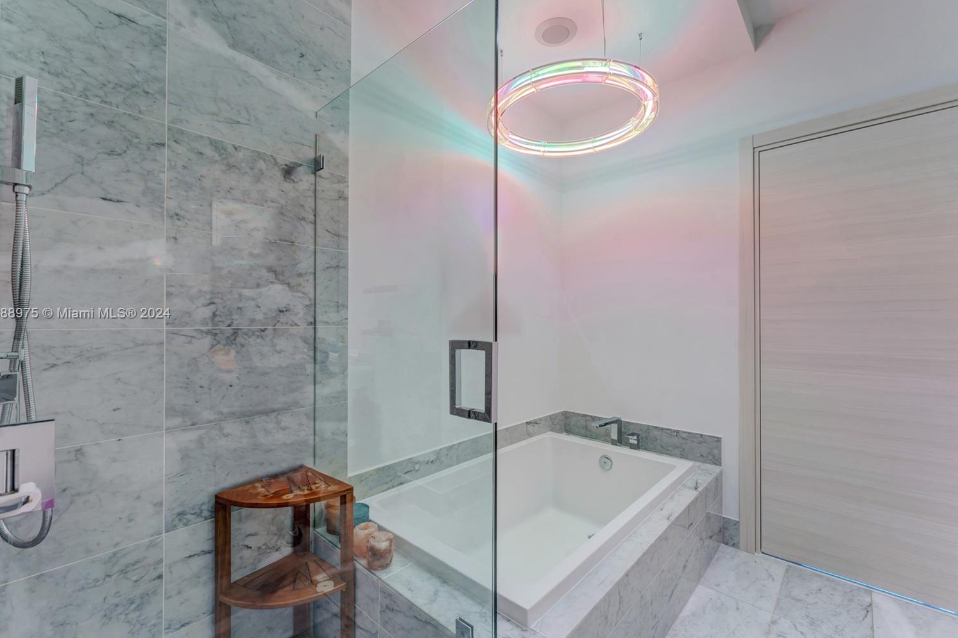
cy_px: 314
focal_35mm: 15
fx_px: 399
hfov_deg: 100.4
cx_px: 479
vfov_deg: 77.3
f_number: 10
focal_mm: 14
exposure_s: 1/5
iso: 250
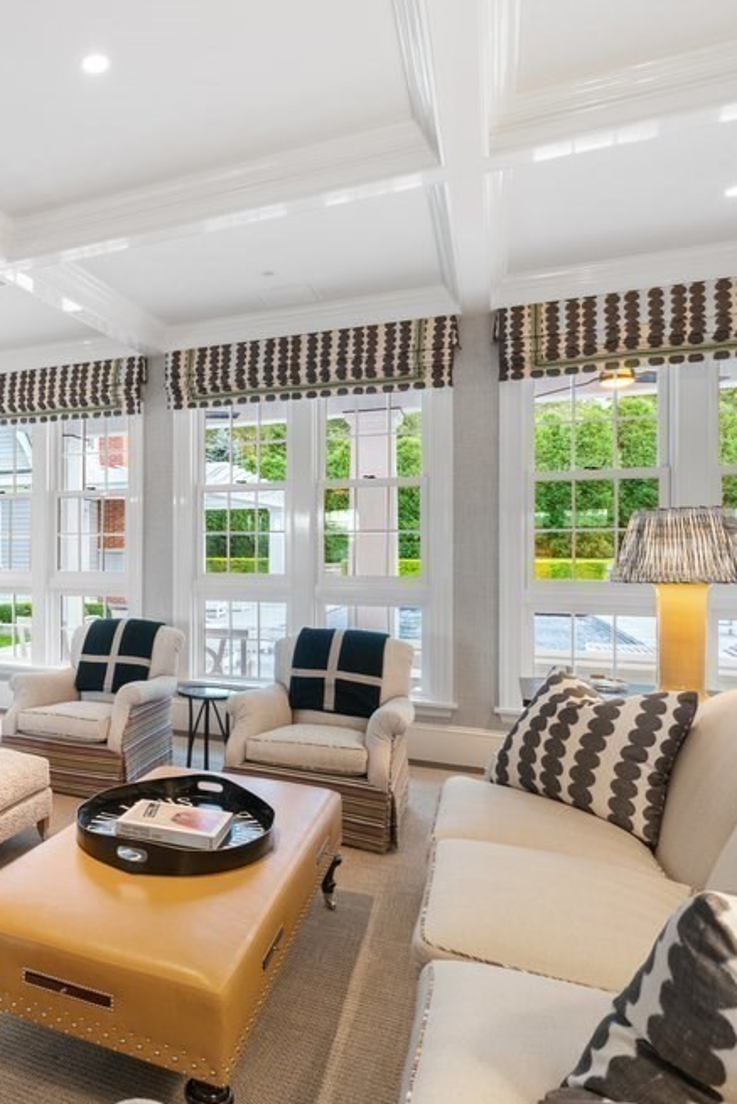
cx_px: 30
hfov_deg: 44.9
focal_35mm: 25
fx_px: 767
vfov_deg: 71.5
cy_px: 554
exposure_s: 1/15
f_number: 6.3
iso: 3200
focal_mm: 16
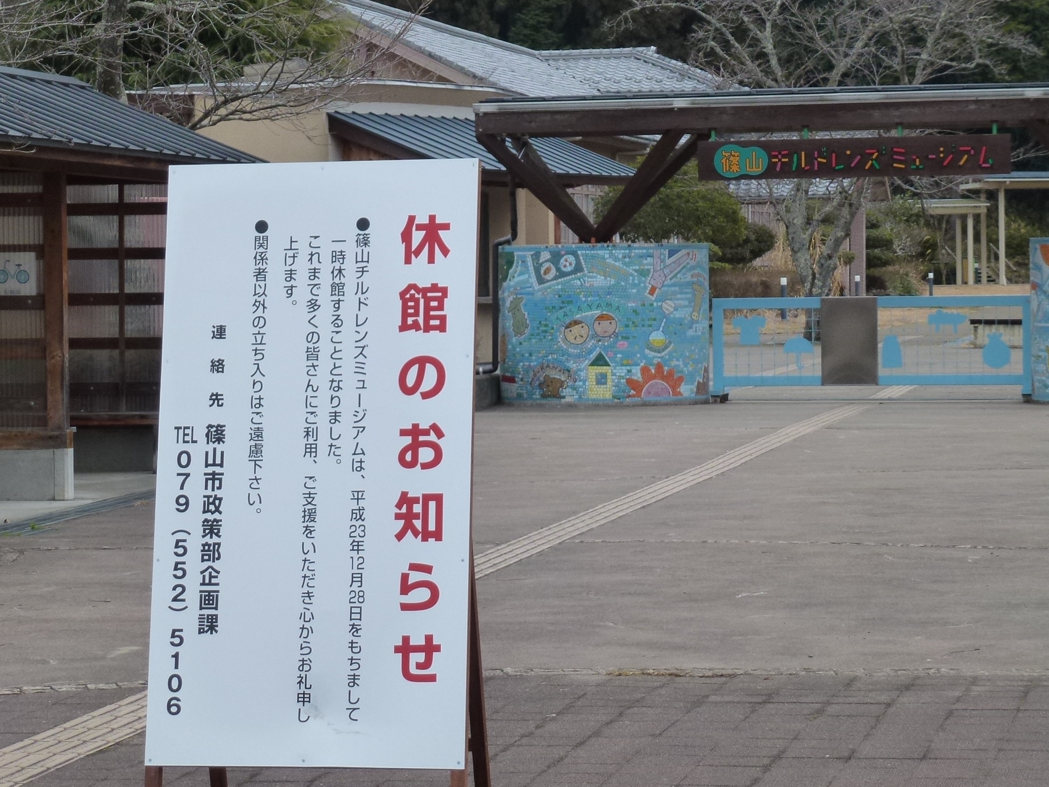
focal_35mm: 124
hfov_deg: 15.9
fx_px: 3758
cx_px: 365
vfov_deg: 12.0
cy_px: 384
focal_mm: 16
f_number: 4.9
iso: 160
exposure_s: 1/125
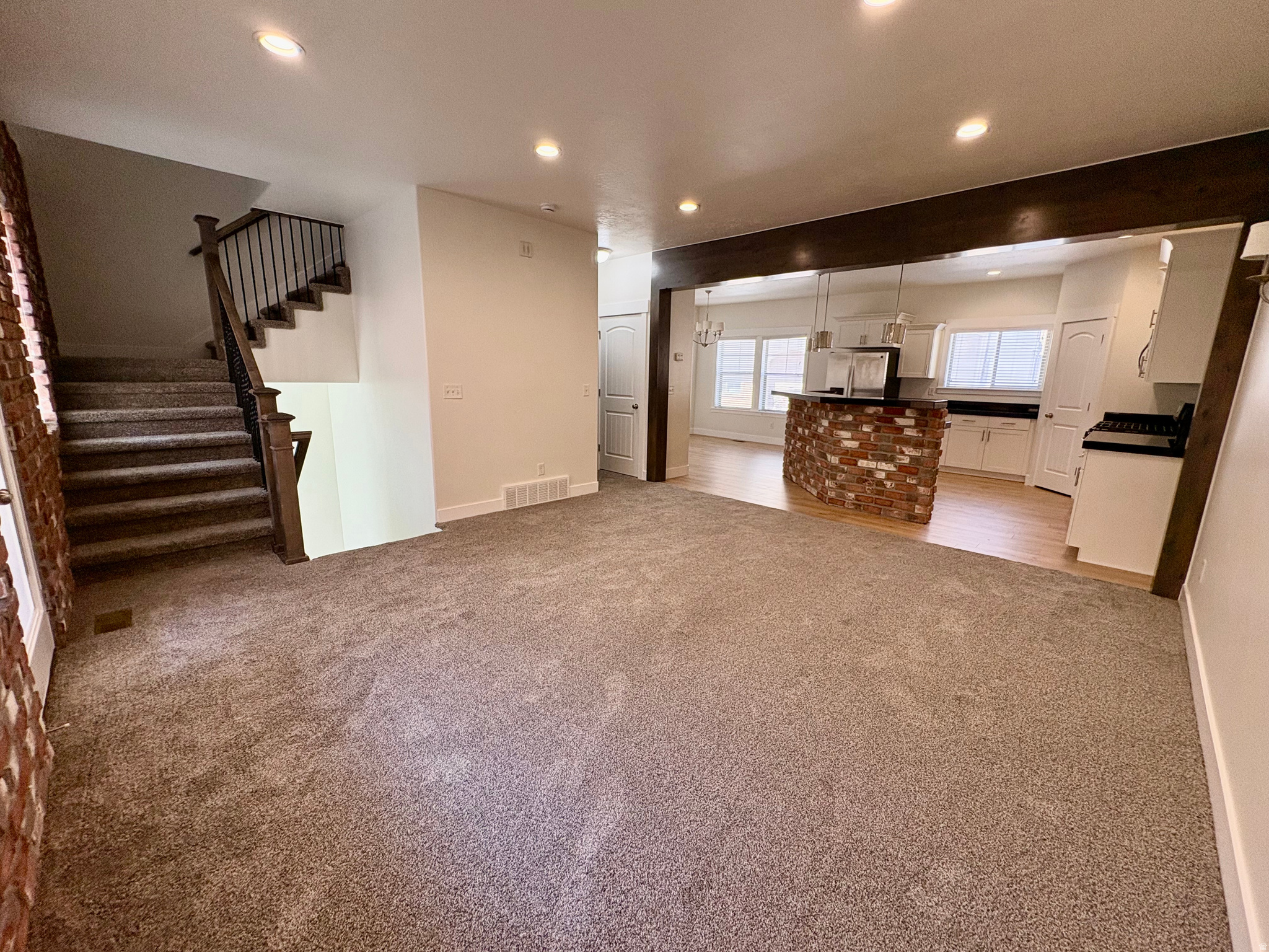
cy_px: 476
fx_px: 513
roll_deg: -0.9
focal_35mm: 14
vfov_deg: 85.7
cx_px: 634
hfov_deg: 102.1
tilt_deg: -10.3
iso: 250
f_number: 2.2
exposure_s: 1/120
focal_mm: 2.22
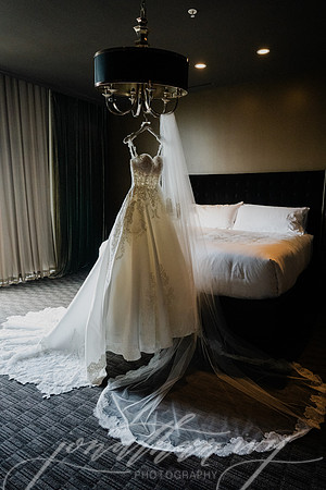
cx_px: 163
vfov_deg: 73.7
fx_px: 326
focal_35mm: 24
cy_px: 245
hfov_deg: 53.1
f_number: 4
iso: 6400
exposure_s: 1/320
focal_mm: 24
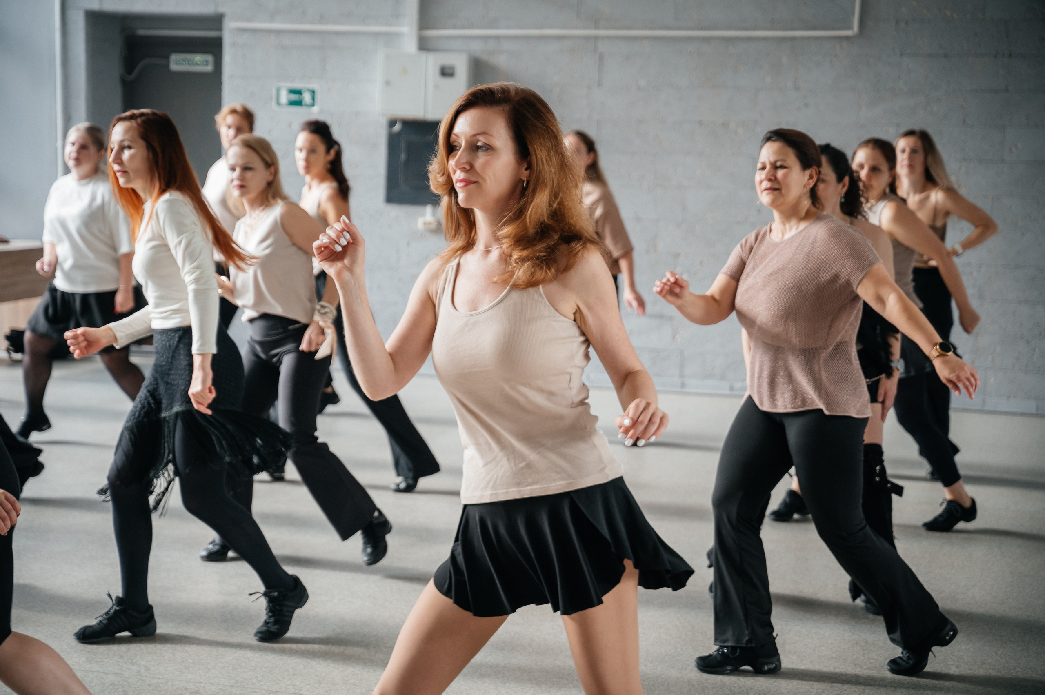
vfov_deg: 19.2
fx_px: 2059
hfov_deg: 28.5
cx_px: 522
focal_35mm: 71
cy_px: 348
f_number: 3.5
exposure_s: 1/250
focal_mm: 71
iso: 400
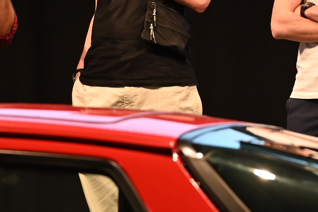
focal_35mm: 328
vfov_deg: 4.2
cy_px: 26
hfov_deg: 6.3
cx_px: 115
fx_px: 2897
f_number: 4
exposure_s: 1/125
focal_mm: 67
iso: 400
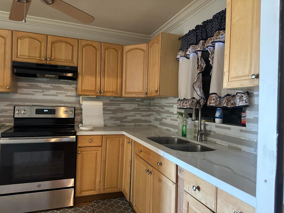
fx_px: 197
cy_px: 106
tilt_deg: +2.6
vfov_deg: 56.8
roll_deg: -1.3
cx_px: 142
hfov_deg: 71.6
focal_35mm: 24
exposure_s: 1/40
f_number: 1.78
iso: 640
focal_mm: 6.86
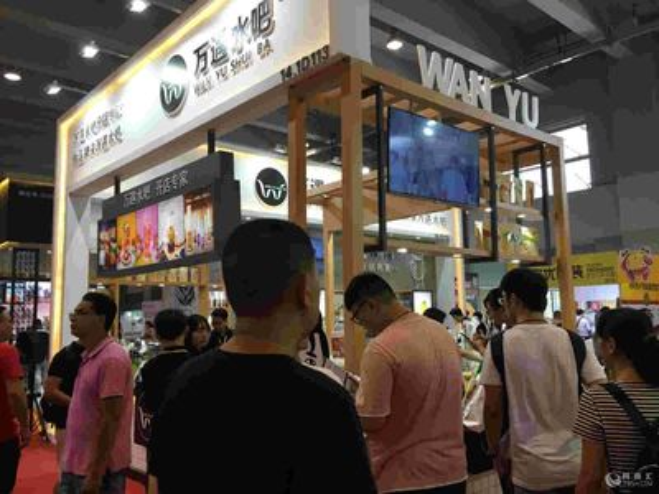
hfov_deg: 61.7
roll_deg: +1.0
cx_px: 330
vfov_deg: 48.2
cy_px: 247
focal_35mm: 29
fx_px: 552
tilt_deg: +6.0
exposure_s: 1/33
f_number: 2.2
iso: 40
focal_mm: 4.15
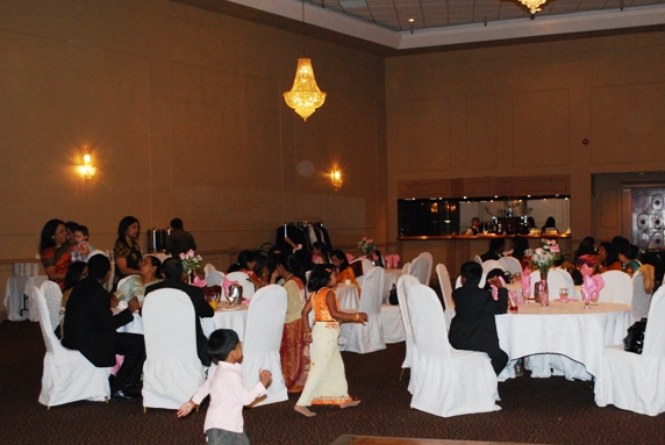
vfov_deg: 28.7
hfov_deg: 41.8
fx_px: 869
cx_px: 373
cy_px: 256
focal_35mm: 47
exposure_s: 1/60
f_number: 5
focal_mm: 24
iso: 800
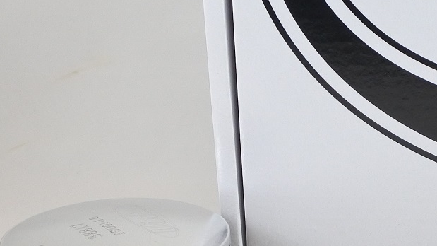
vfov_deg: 11.5
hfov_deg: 19.6
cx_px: 497
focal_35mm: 104
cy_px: 255
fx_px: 1205
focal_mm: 12.6
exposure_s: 1/125
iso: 400
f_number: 3.8
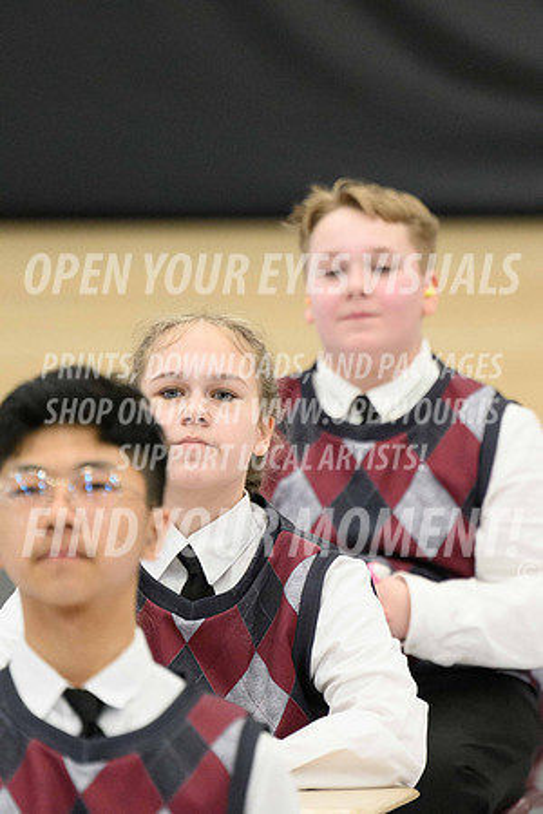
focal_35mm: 600
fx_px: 13574
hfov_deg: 2.3
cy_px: 407
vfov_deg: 3.4
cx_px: 272
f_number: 5.6
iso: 6400
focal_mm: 400
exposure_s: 1/250
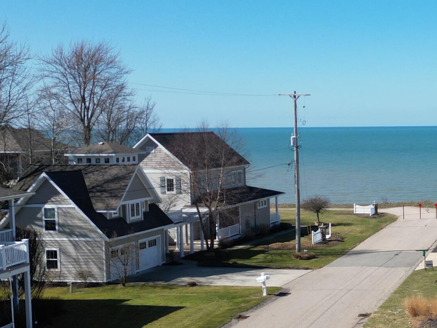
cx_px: 451
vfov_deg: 22.9
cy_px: 192
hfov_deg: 28.2
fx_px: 808
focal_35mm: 64
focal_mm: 6.72
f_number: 1.7
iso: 100
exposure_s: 1/2500
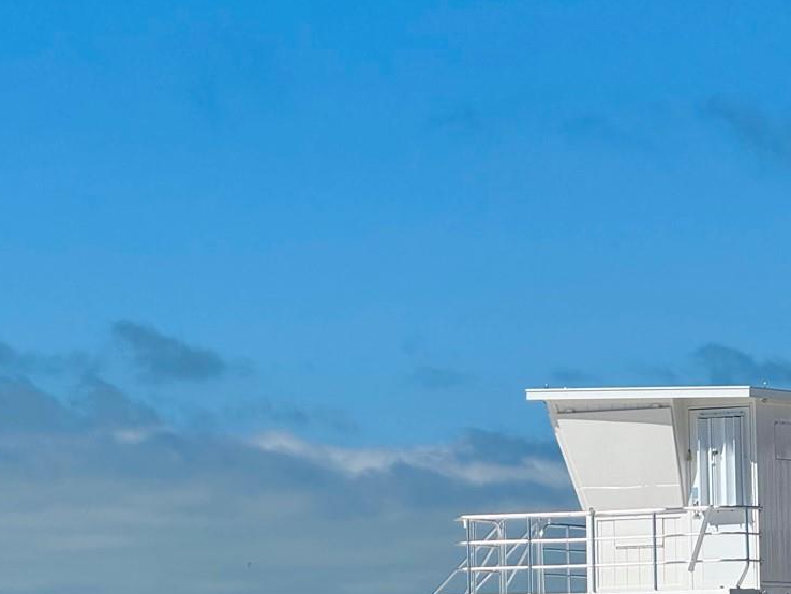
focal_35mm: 260
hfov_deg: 7.6
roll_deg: +0.3
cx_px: 379
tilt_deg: -0.3
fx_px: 5943
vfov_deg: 5.7
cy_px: 624
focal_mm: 15.66
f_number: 2.8
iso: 50
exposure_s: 1/4367
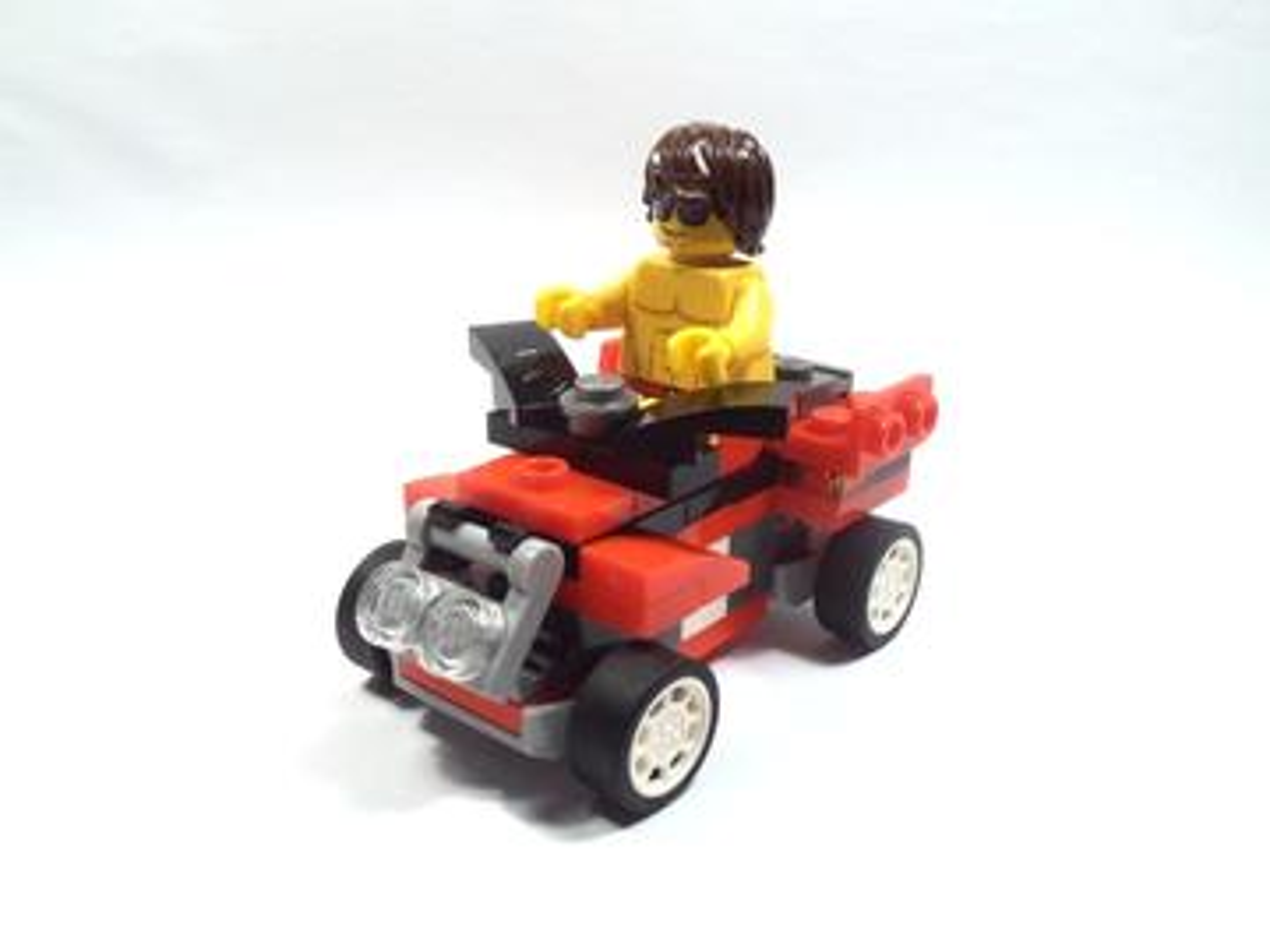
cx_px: 635
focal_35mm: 37
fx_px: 1357
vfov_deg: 38.7
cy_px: 476
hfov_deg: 50.1
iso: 80
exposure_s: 1/40
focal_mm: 6.61
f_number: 3.9
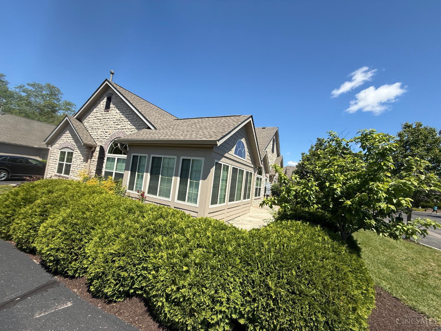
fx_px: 178
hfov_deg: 102.1
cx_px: 220
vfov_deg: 85.7
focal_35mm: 14
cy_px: 166
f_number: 2.2
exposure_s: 1/1656
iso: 50
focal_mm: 2.22
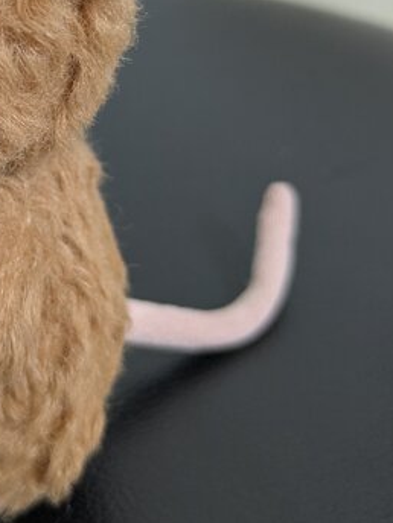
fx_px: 939
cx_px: -23
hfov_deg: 22.5
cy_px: 119
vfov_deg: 30.6
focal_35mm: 62
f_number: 1.89
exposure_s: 1/33.3
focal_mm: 5.43
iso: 318
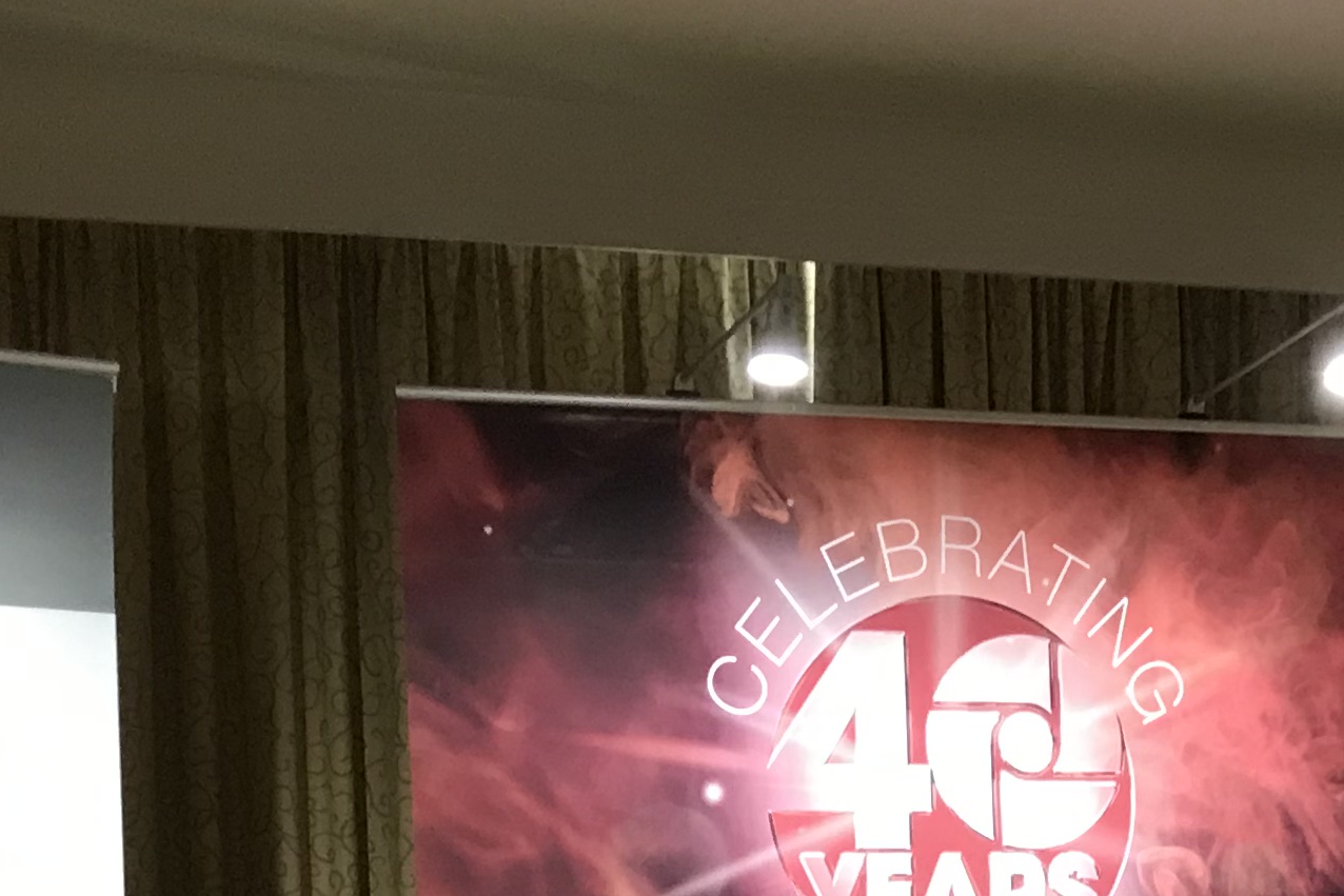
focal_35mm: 92
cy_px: 1431
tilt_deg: -7.3
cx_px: 1106
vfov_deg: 13.8
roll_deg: +0.4
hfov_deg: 21.8
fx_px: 3435
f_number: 1.8
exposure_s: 1/17
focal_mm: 3.99
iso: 64
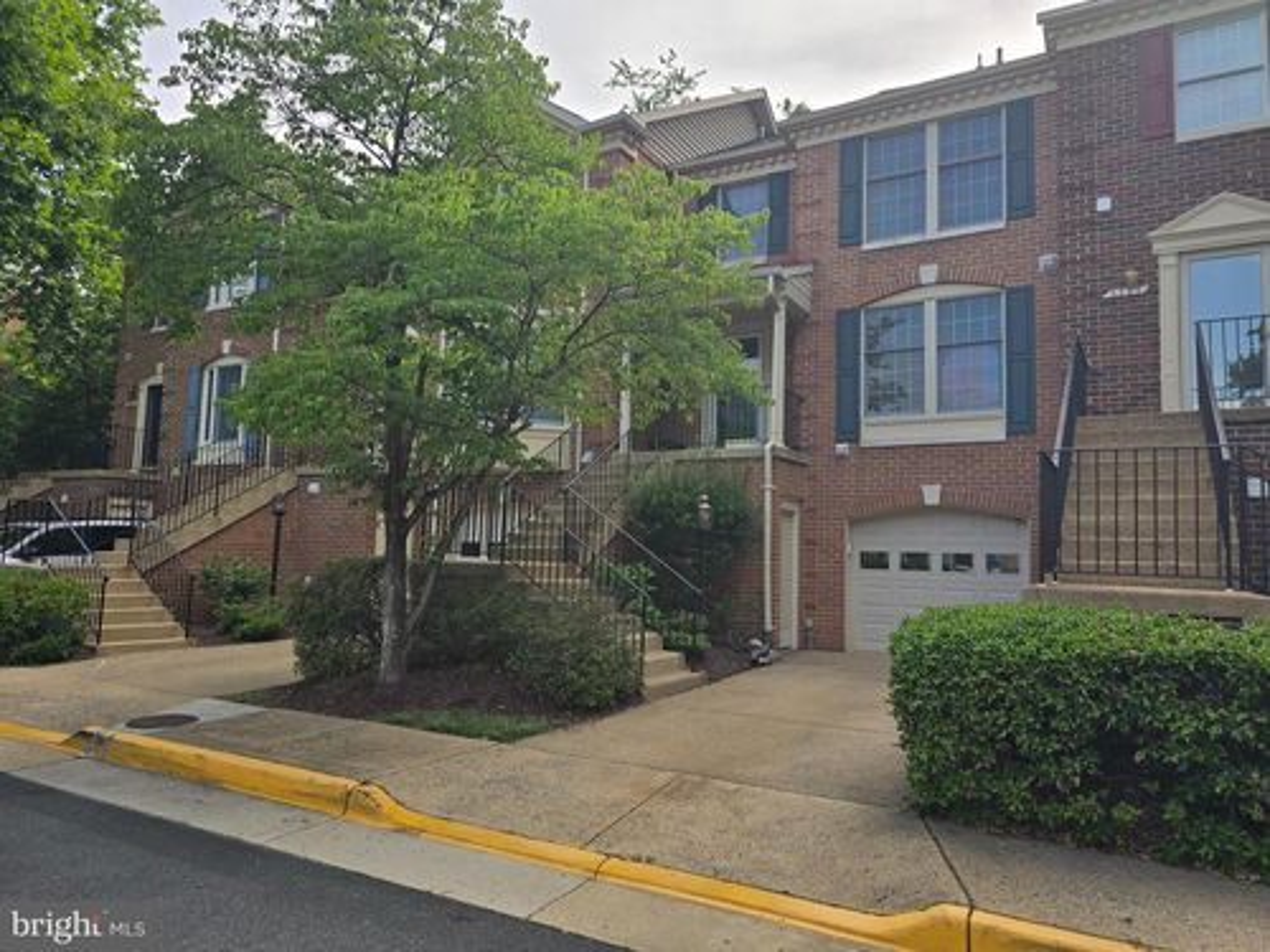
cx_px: 635
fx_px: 844
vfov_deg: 58.9
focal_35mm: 23
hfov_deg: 73.9
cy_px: 476
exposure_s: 1/593
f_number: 1.7
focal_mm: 6.3
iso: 12
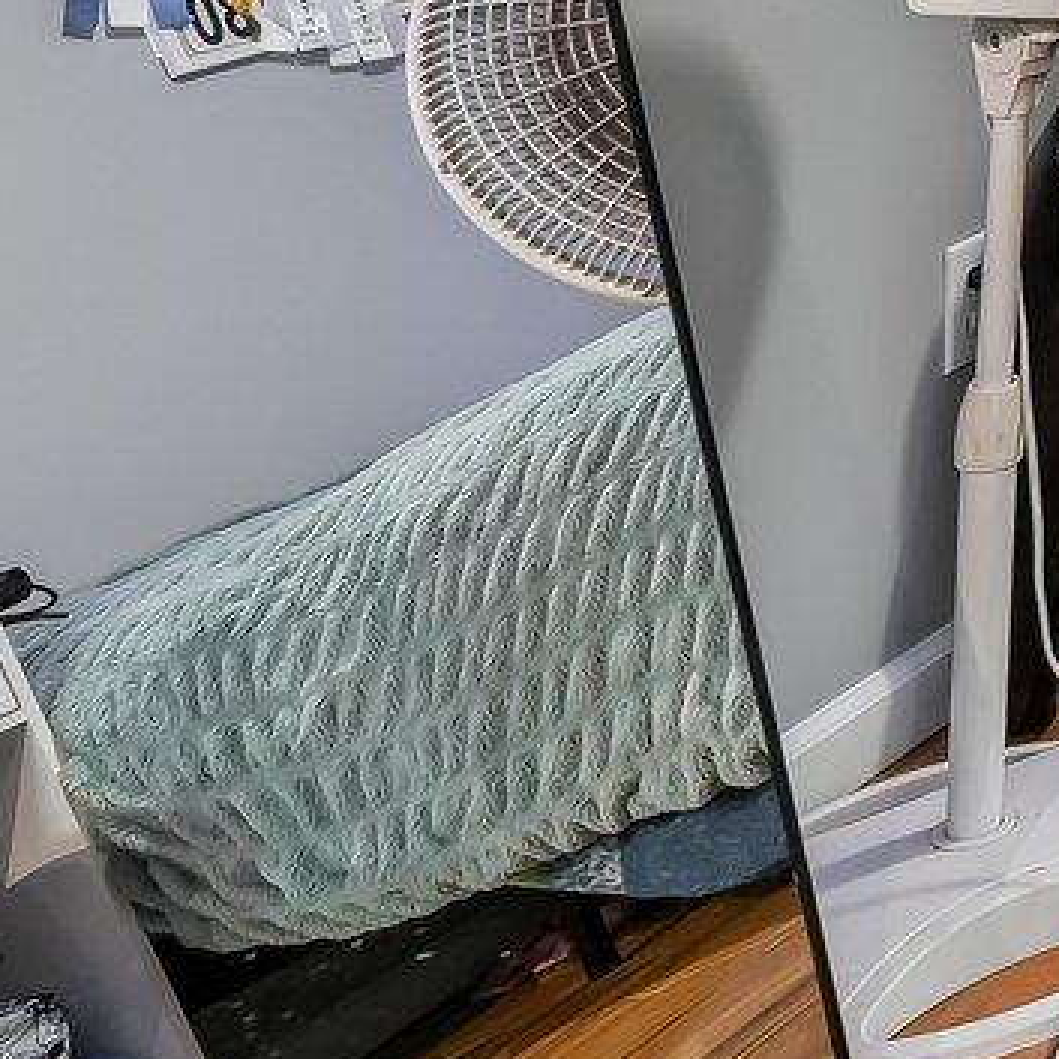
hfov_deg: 15.3
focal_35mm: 69
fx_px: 2388
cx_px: 2490
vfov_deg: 20.7
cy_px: -596
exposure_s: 1/6
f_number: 4
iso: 400
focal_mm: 14
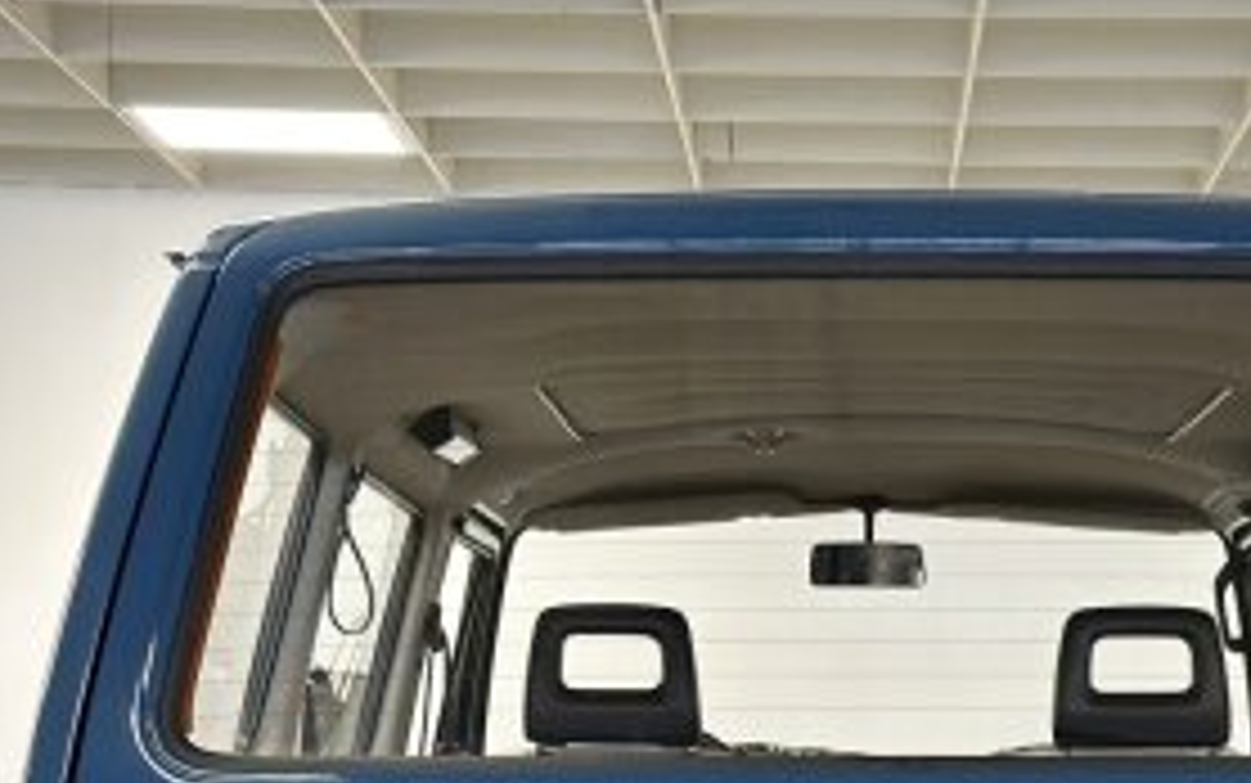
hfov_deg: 17.7
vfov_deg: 10.9
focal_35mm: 117
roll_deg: -0.1
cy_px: 1076
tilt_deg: -3.5
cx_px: 891
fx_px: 3991
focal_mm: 6.86
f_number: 1.78
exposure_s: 1/60
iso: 160
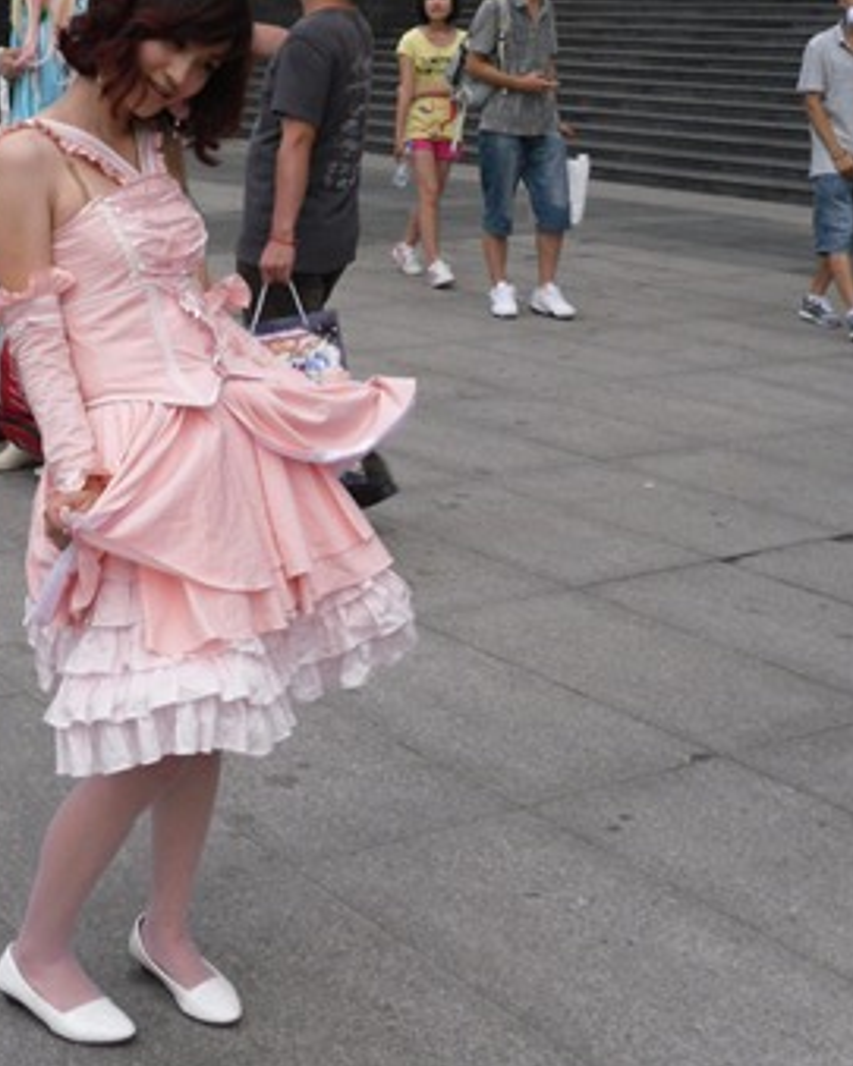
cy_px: 299
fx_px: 2620
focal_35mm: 83
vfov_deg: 22.8
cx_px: 154
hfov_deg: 18.3
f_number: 3.5
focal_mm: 6.3
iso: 80
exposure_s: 1/122
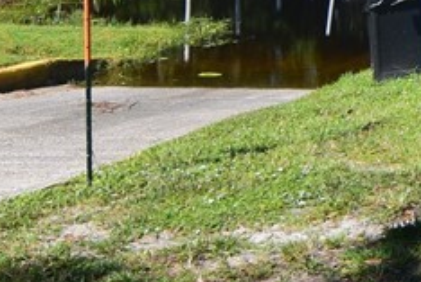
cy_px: -167
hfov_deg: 15.3
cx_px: 802
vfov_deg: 11.7
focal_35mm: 111
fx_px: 1301
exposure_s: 1/320
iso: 200
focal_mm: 16
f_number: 9
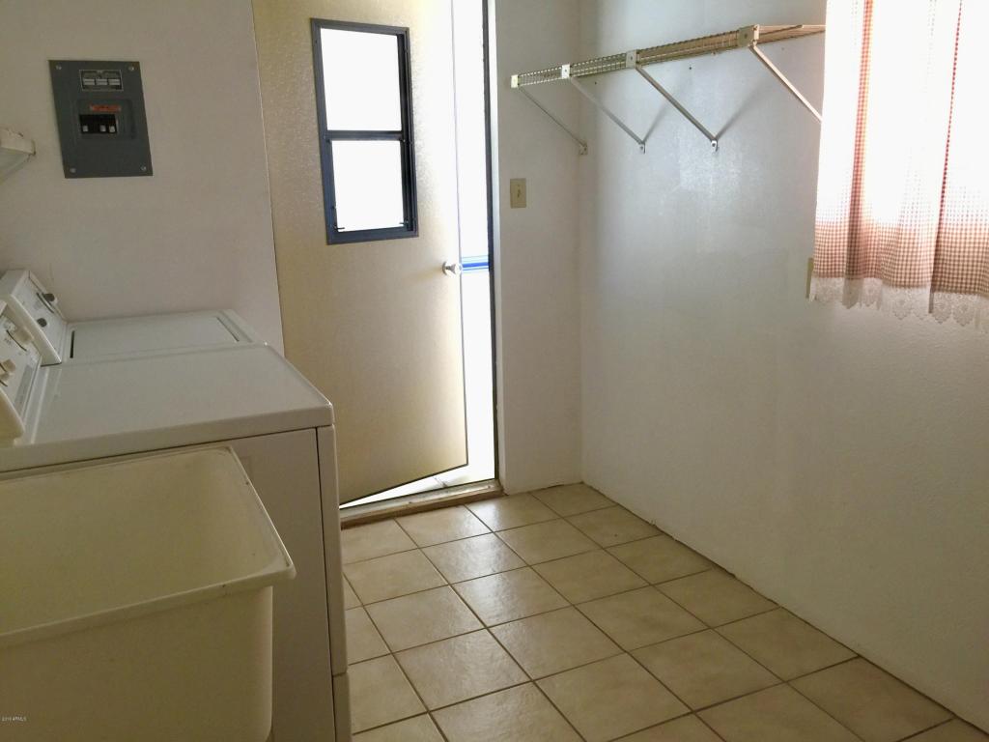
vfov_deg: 48.2
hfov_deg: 61.7
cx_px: 494
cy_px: 371
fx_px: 829
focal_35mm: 29
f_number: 2.2
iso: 64
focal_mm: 4.15
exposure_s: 1/15
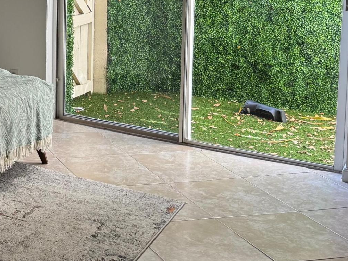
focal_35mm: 68
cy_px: -29
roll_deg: -0.7
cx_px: -42
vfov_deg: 20.6
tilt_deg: -4.5
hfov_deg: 26.2
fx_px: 684
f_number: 1.78
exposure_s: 1/103
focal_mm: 6.76
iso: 200
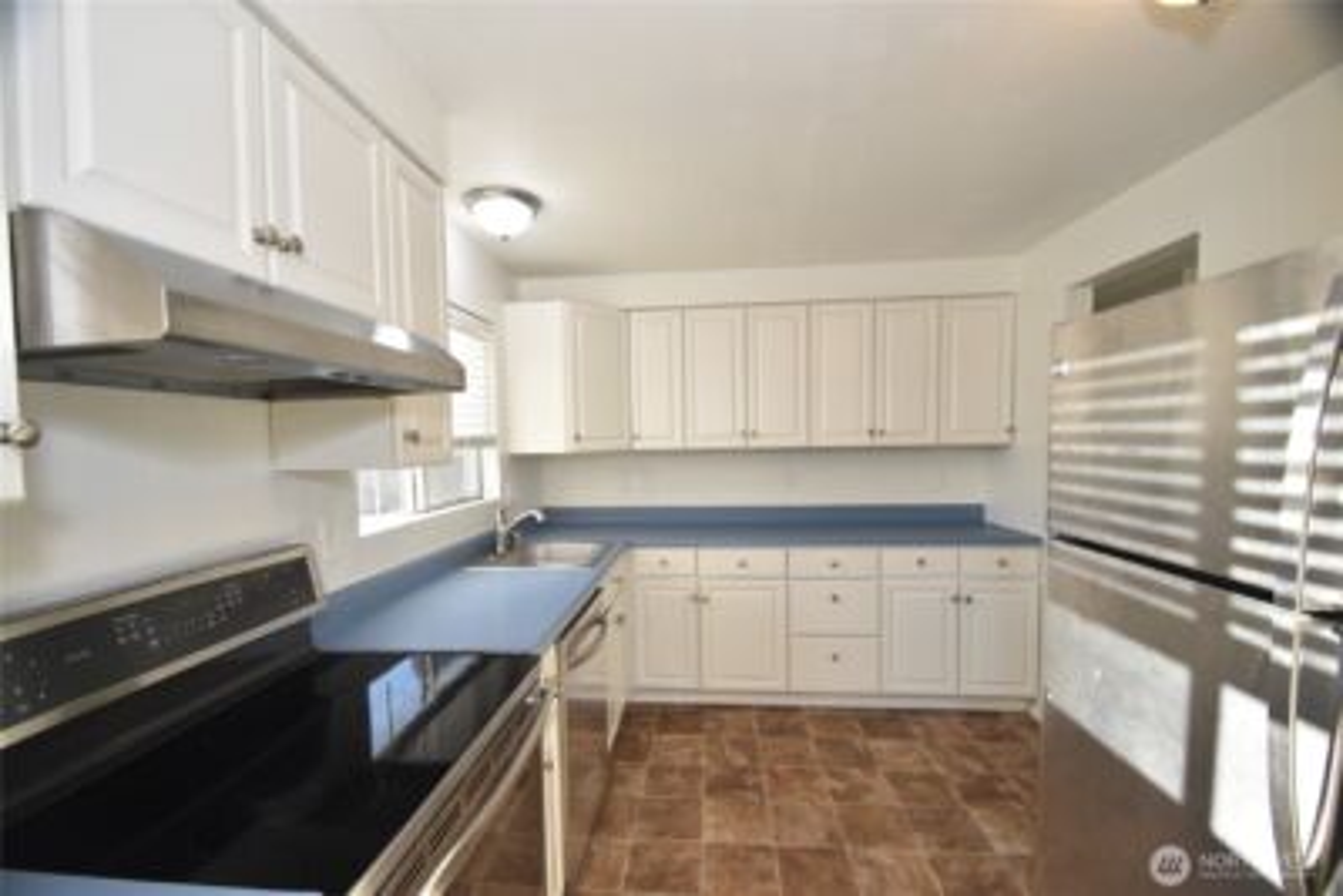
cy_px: 448
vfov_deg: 77.4
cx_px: 672
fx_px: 560
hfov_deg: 100.4
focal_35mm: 15
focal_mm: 10
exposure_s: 1/160
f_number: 4.5
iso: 800
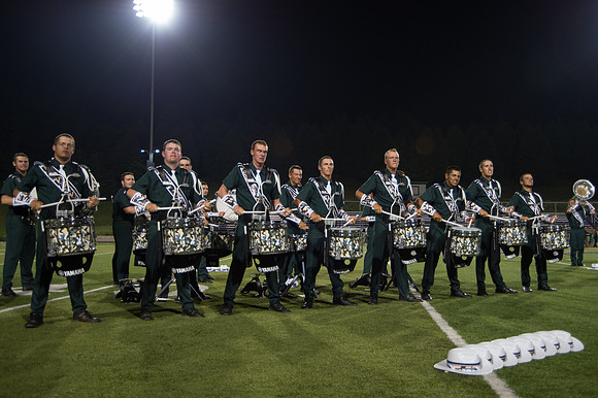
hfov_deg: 48.5
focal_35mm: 40
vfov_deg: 33.5
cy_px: 200
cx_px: 335
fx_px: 662
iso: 2200
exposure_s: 1/160
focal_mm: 35
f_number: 4
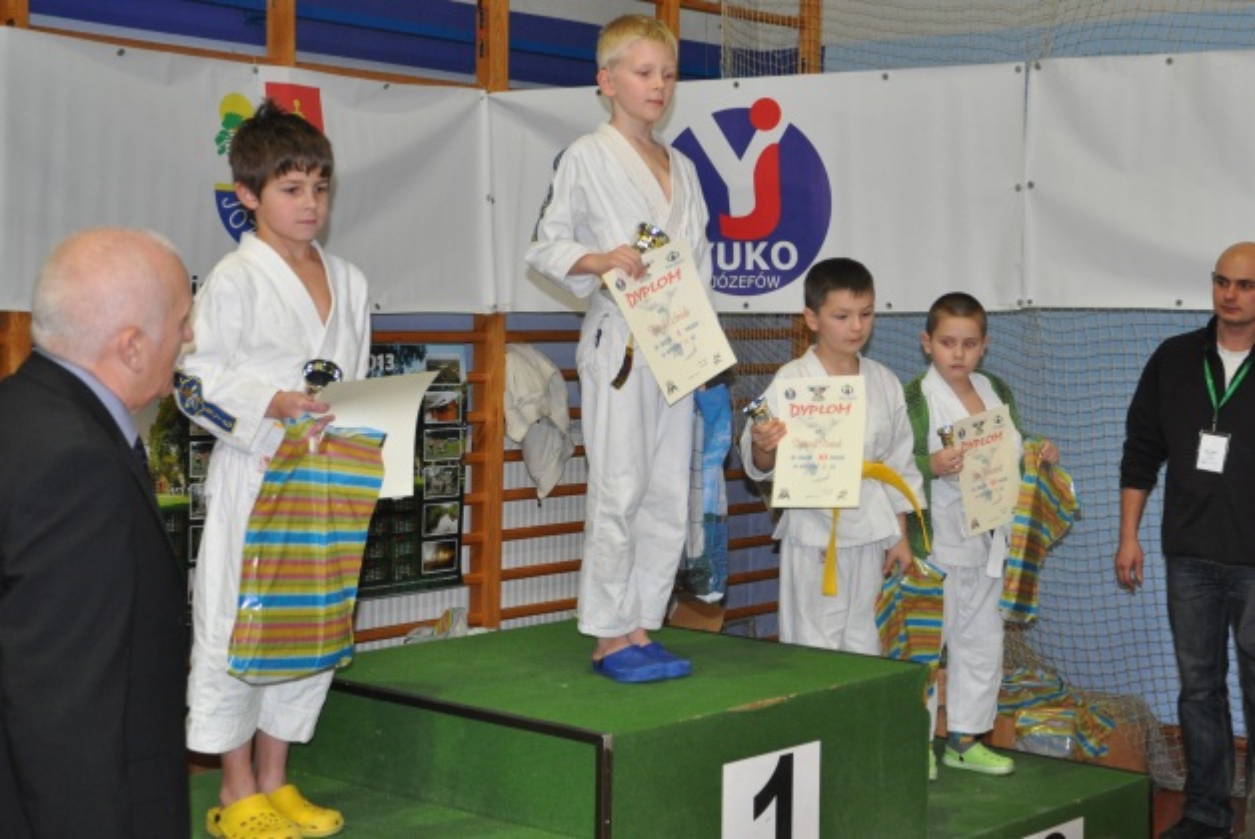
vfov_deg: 28.1
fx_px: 1675
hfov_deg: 41.1
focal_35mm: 48
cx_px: 628
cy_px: 420
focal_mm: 32
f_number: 4.2
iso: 800
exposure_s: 1/60
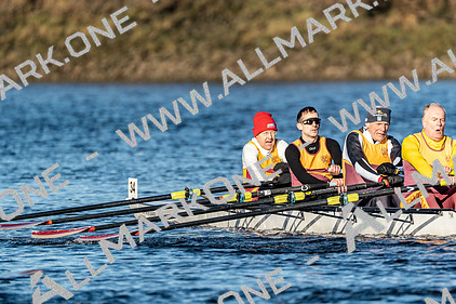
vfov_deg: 1.7
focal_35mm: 825
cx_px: 250
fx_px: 10445
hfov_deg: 2.5
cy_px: 151
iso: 400
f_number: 6.3
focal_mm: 600
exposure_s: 1/2000
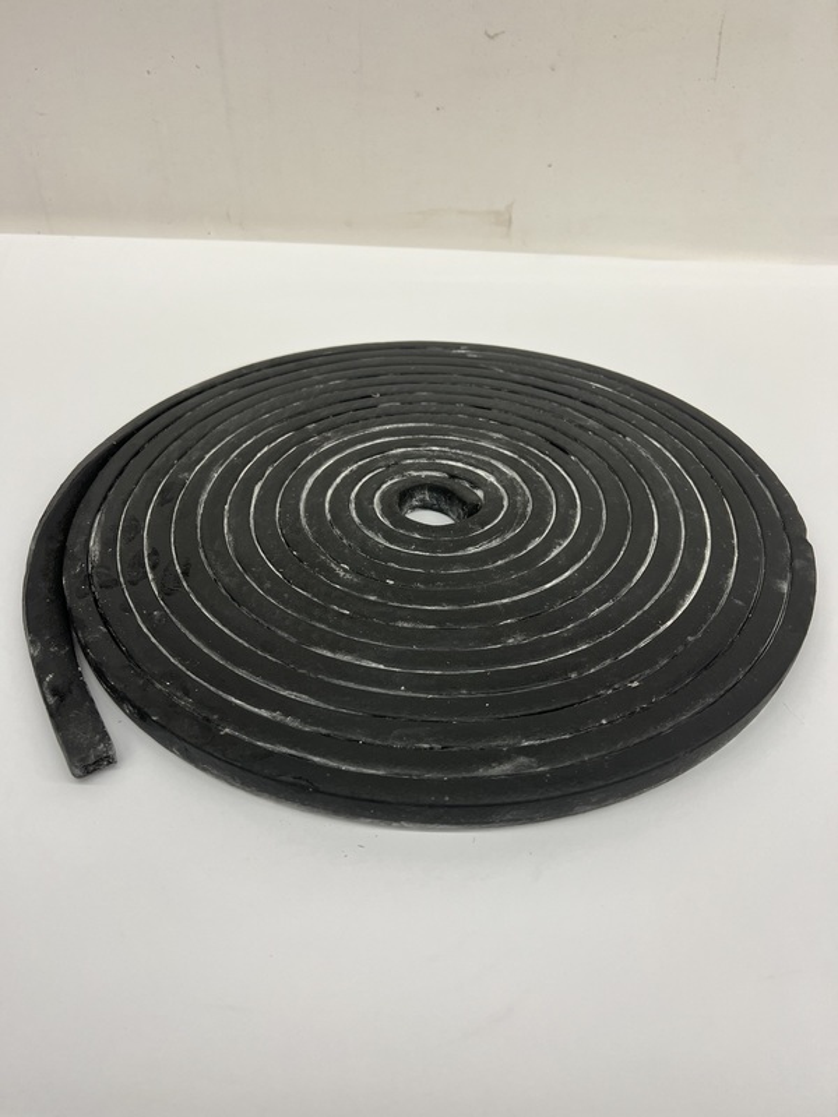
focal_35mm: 26
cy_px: 558
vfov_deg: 67.3
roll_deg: +0.0
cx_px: 419
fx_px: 839
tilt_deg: -39.3
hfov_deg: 53.1
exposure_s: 1/100
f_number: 1.5
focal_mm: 5.7
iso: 50
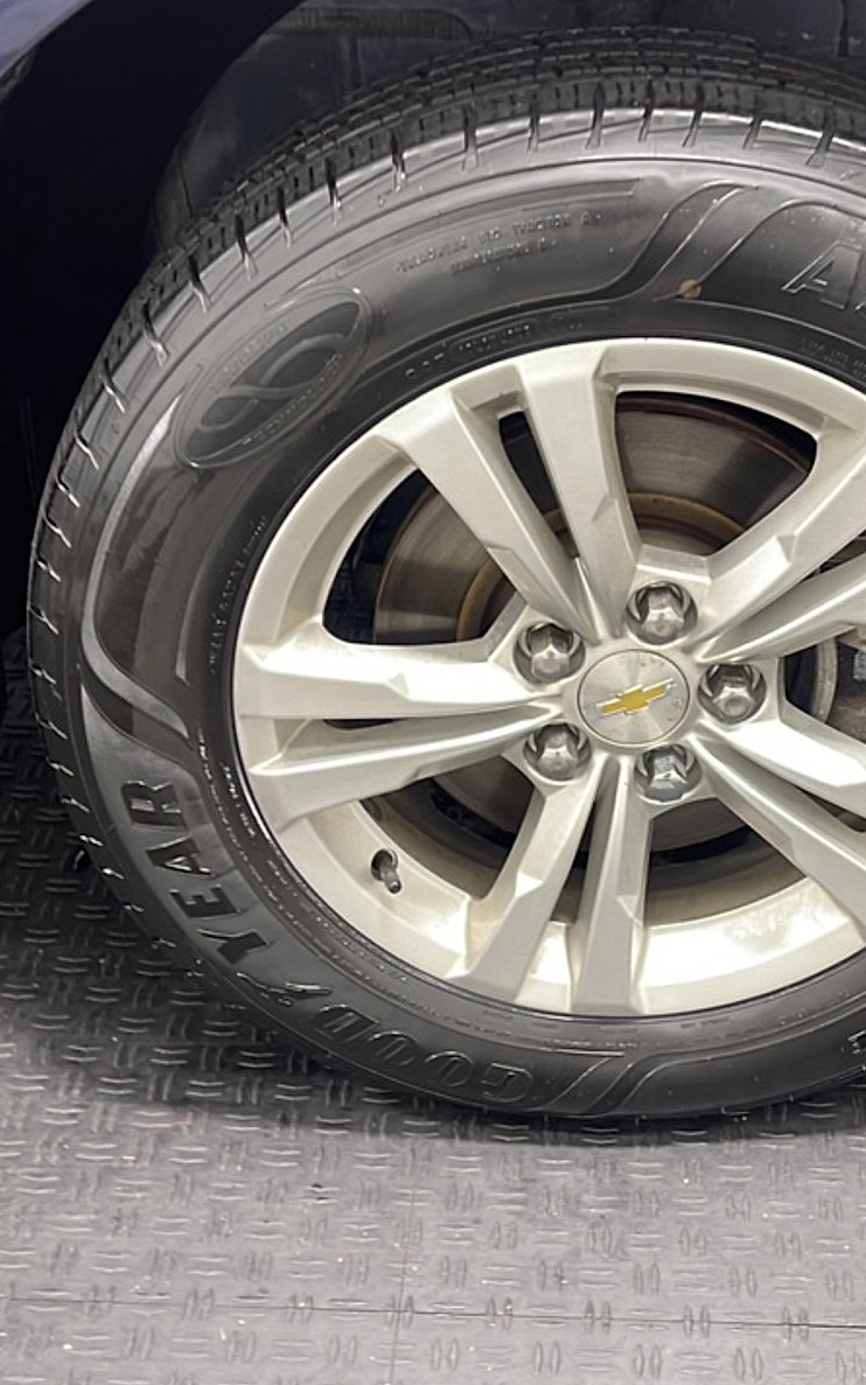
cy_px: 693
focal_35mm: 40
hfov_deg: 31.6
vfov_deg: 49.3
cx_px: 606
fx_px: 1510
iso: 160
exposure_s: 1/40
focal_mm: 5.1
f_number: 1.6
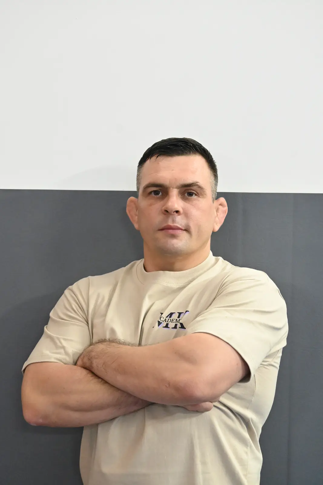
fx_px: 1816
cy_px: 242
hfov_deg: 10.2
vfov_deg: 15.2
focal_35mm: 135
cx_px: 162
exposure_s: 1/50
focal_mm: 90
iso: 6400
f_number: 6.3
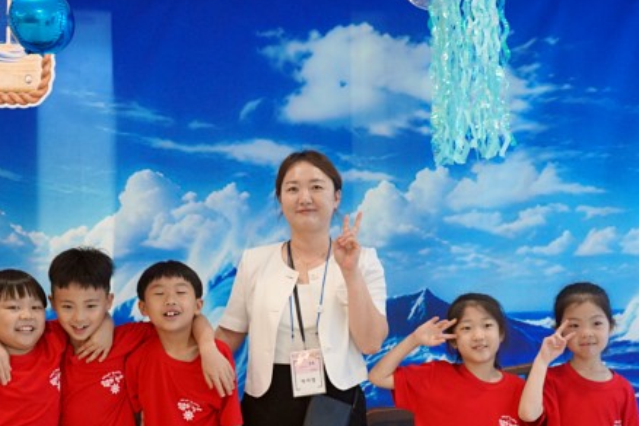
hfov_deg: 28.1
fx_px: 1278
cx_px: 352
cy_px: 267
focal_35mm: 72
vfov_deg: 18.9
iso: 1000
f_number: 4
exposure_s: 1/160
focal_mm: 35
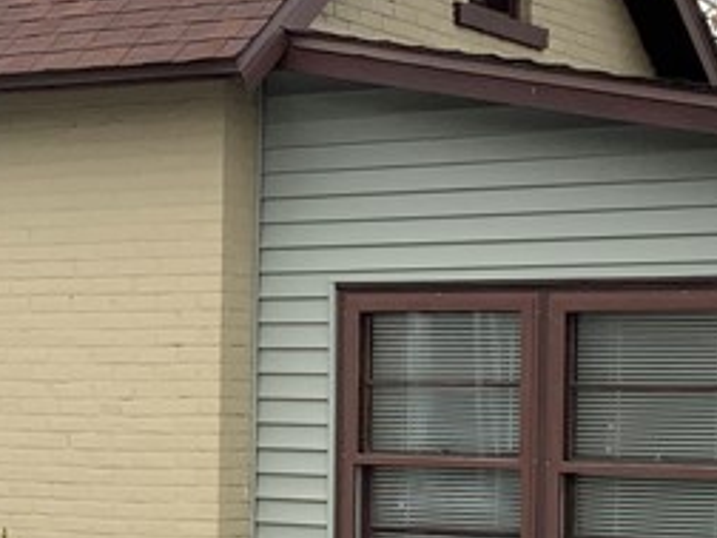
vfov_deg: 12.5
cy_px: 458
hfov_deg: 16.6
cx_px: 236
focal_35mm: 118
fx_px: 2444
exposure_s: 1/829
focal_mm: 3
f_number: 1.8
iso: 16
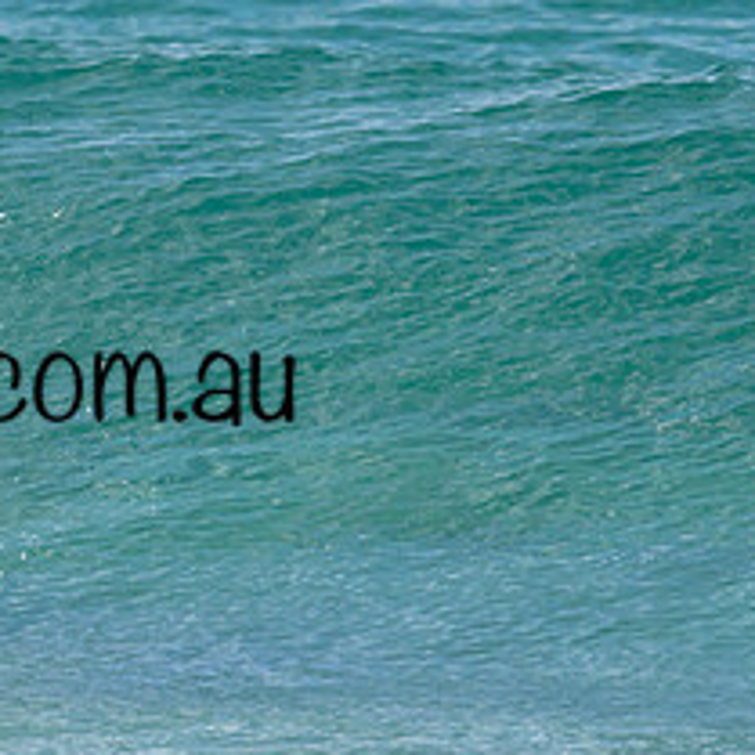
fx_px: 38840
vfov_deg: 1.1
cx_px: -229
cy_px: 171
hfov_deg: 1.1
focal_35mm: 1574
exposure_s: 1/2000
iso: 800
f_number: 11
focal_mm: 540
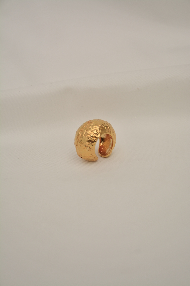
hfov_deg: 14.7
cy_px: 143
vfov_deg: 21.9
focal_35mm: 93
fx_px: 736
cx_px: 95
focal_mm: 62
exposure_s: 1/640
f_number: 6.3
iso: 500
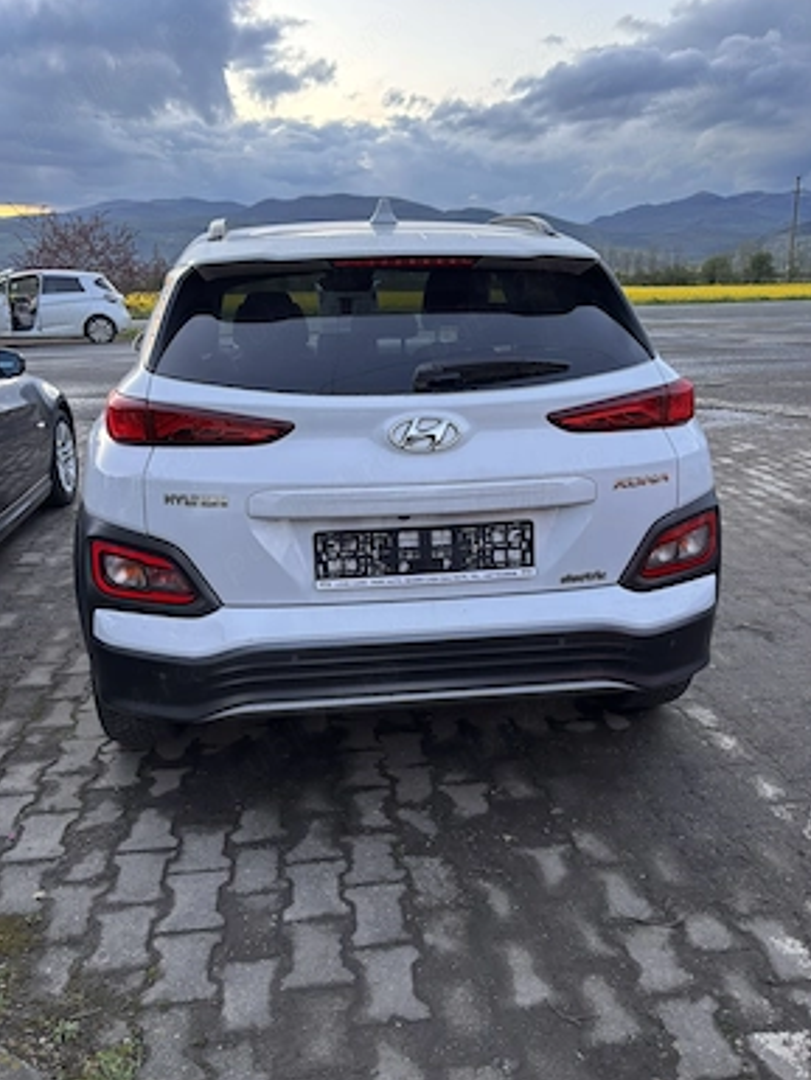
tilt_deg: -19.4
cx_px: 396
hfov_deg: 51.4
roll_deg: +1.8
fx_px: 843
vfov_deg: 65.3
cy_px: 553
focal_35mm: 27
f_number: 1.6
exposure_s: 1/65
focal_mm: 5.96
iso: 125
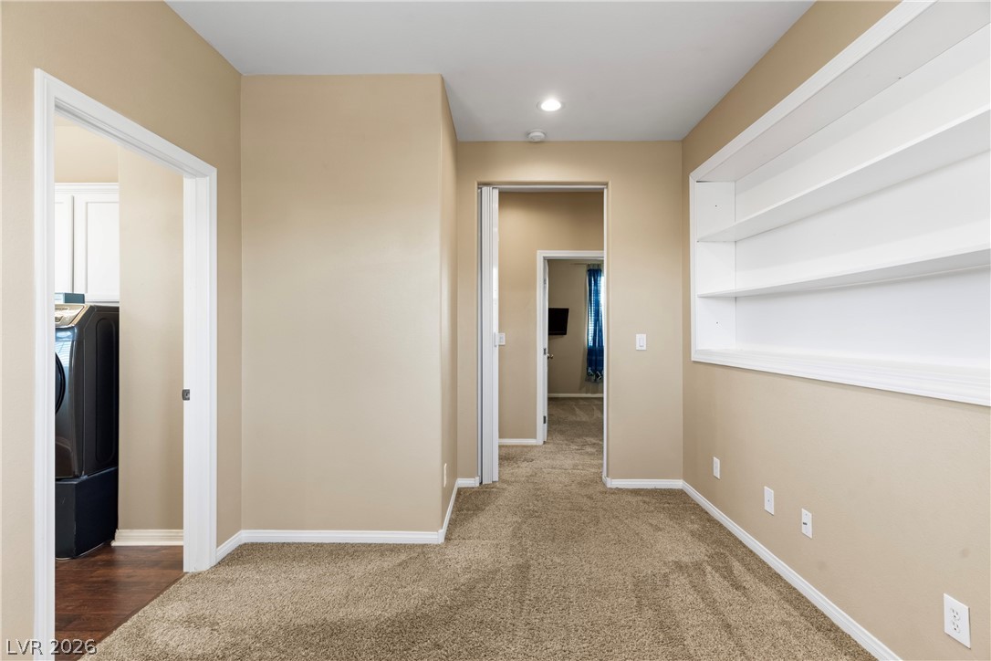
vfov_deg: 70.4
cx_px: 496
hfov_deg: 93.3
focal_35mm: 17
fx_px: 468
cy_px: 330
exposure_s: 1/8
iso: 400
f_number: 8
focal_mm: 17
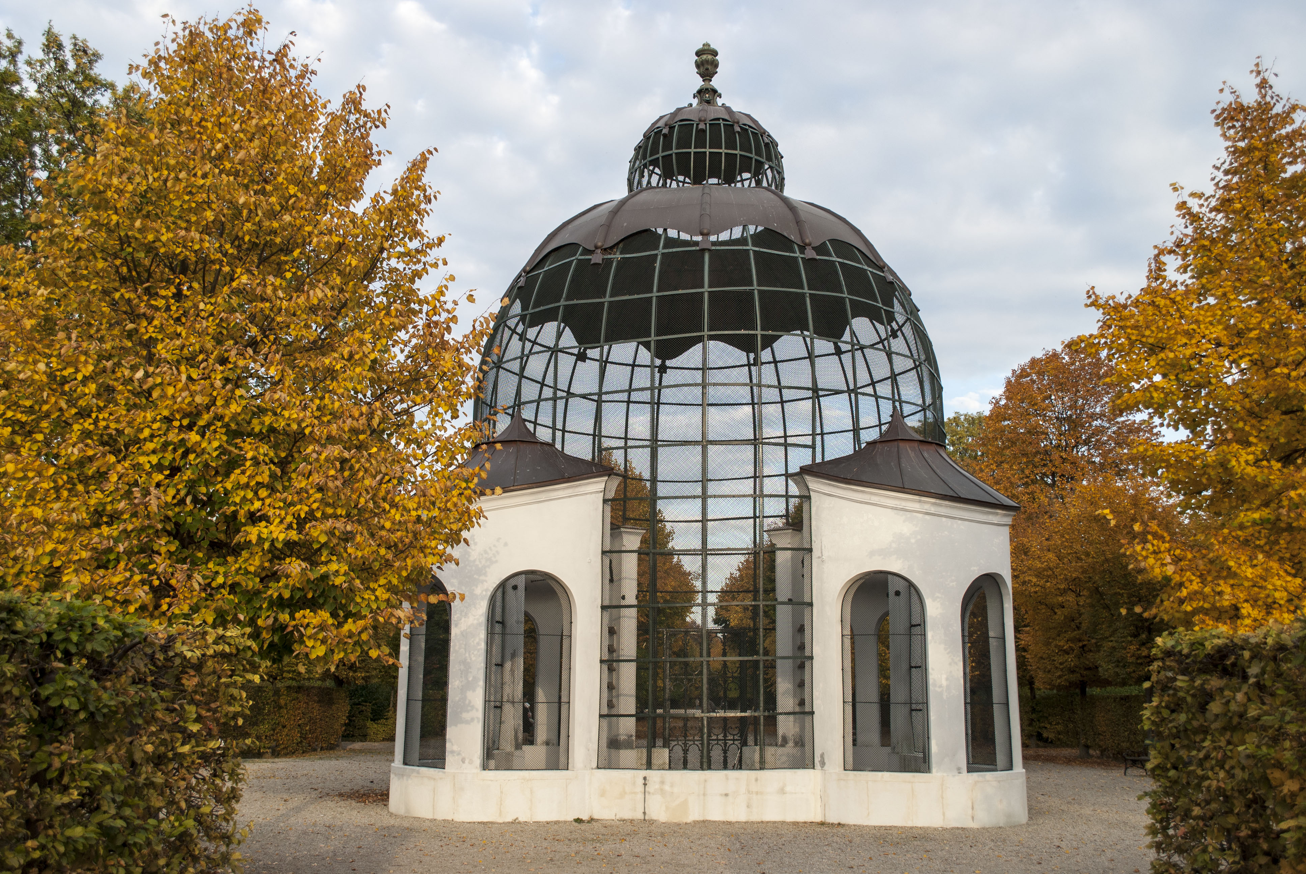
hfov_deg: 53.1
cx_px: 653
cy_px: 437
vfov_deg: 37.0
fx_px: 1308
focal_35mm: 36
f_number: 5.6
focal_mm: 24
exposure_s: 1/125
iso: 100
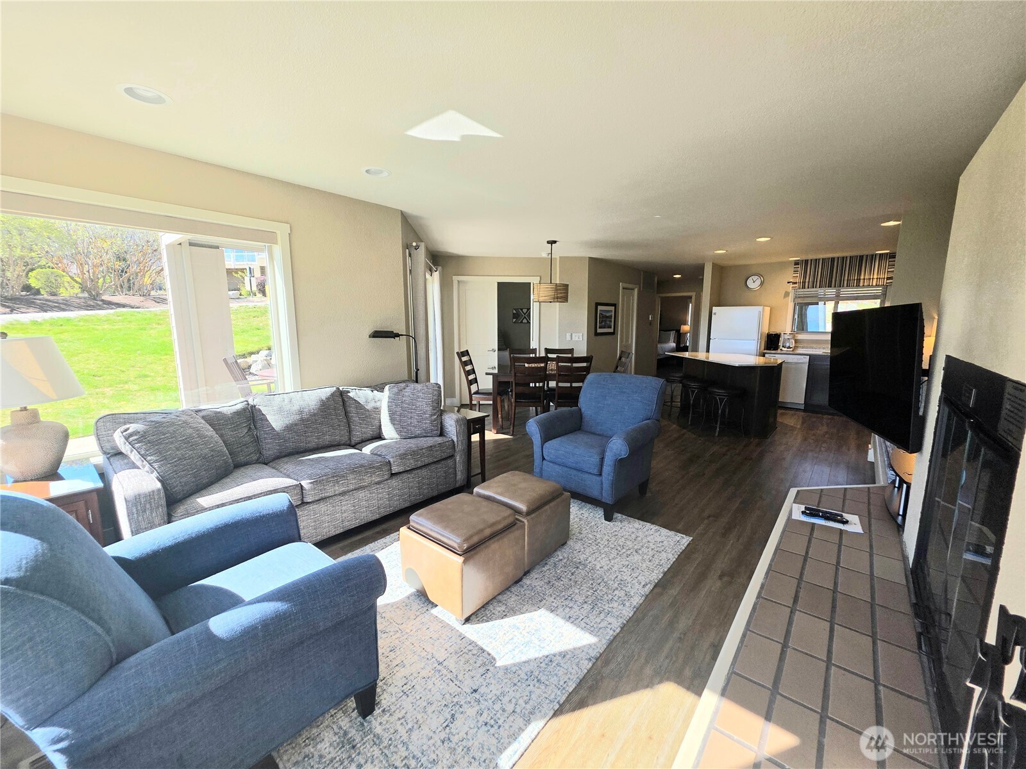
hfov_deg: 106.2
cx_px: 513
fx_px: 385
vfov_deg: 89.9
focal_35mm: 13
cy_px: 384
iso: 64
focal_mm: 2.2
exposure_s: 1/370
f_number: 1.9
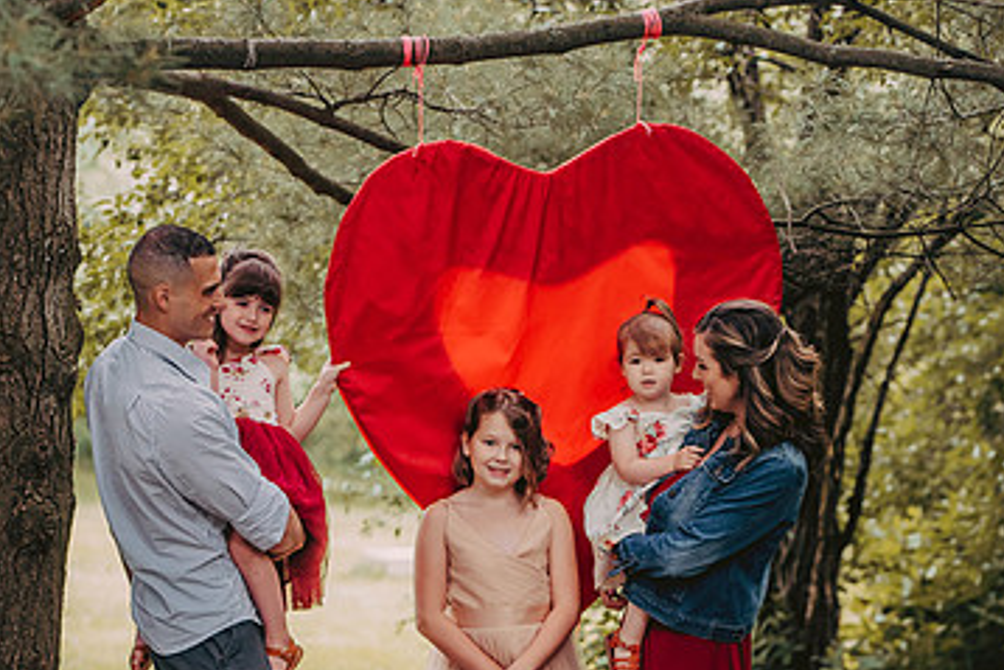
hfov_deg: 14.1
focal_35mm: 146
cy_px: 500
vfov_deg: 9.4
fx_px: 4073
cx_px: 466
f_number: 2.8
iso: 640
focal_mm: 90
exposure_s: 1/500
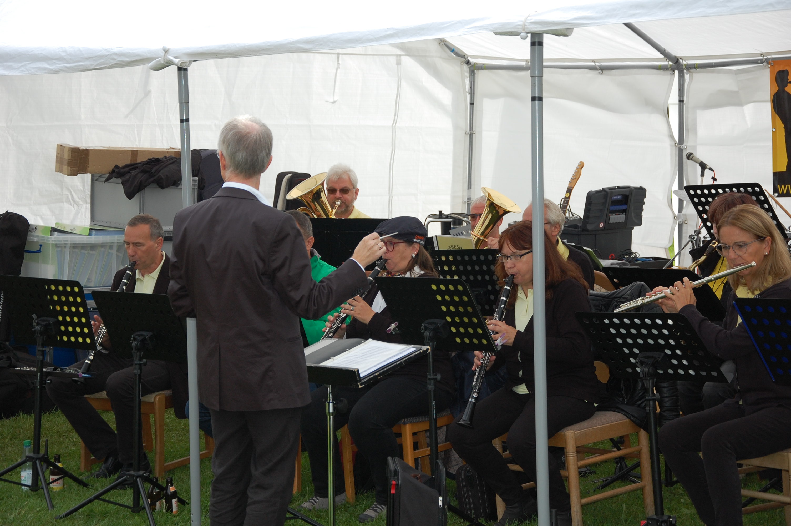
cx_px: 396
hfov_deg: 21.9
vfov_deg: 14.7
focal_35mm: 93
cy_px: 263
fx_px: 2042
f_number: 5.6
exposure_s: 1/500
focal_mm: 62
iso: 320
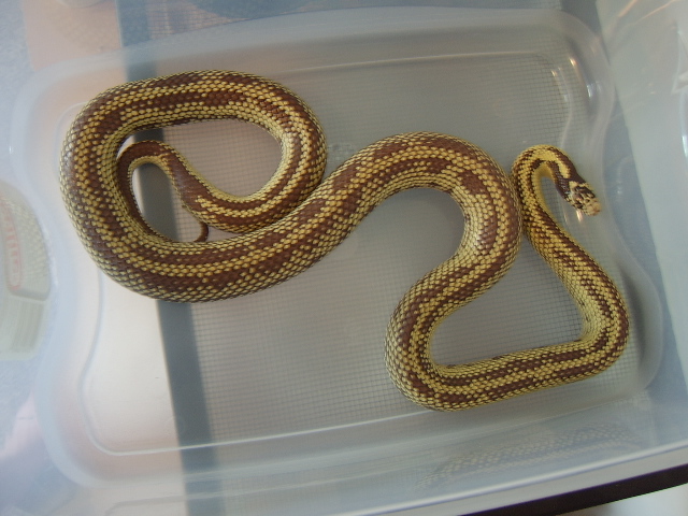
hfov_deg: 58.4
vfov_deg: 45.4
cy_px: 258
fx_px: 616
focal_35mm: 31
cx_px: 344
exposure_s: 1/4
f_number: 2.7
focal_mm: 8.13
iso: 100
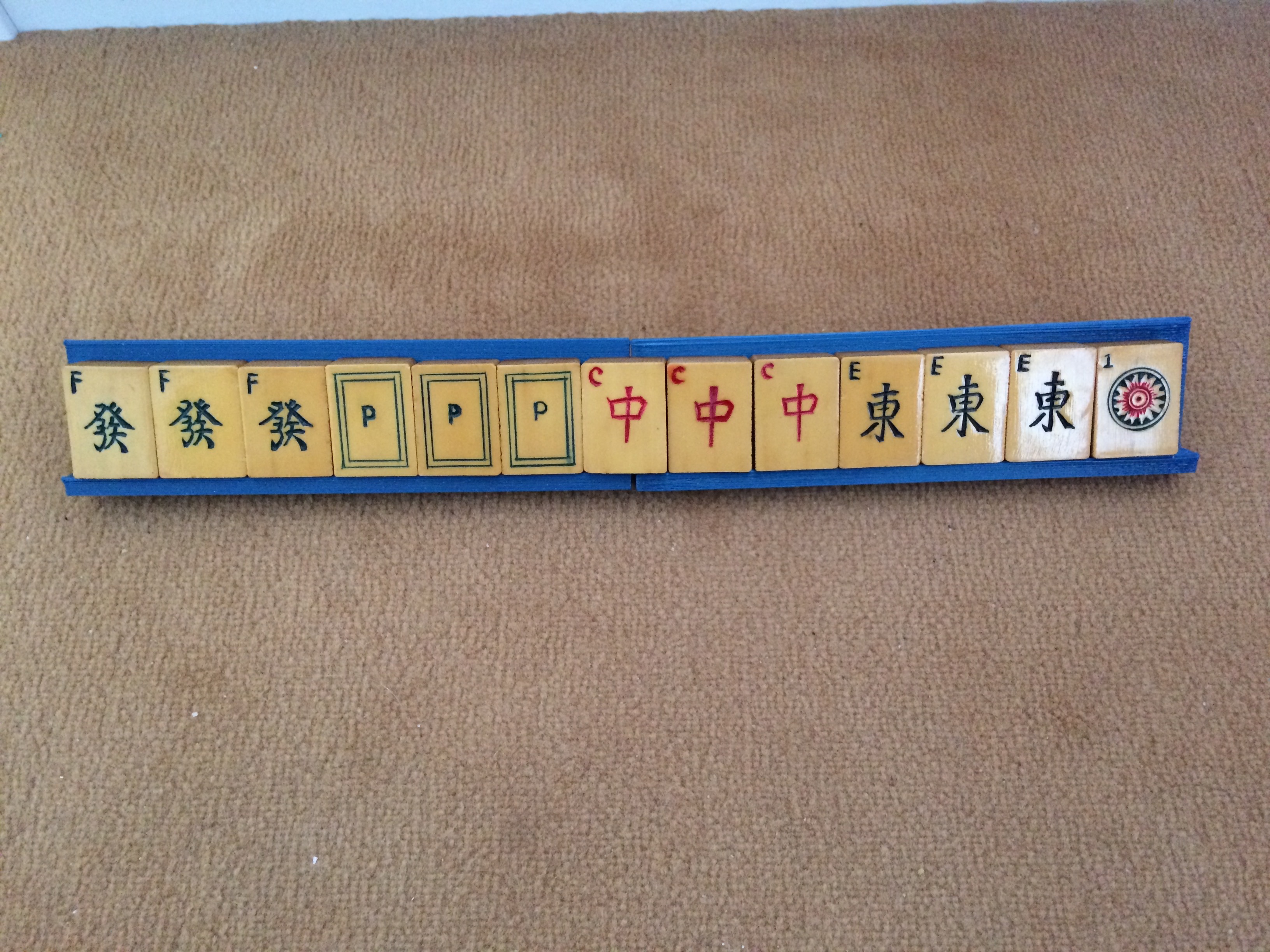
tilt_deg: -65.3
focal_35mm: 29
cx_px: 635
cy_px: 476
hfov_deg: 61.7
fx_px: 1064
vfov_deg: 48.2
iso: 400
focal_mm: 4.15
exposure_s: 1/17
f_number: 2.2
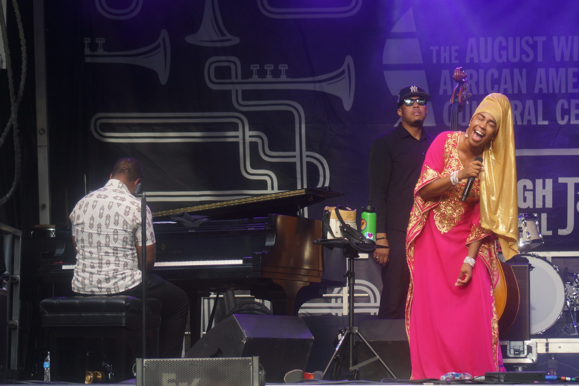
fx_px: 2171
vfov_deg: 10.2
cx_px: 290
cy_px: 193
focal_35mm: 135
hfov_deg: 15.2
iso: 200
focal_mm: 90
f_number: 5
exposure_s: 1/160
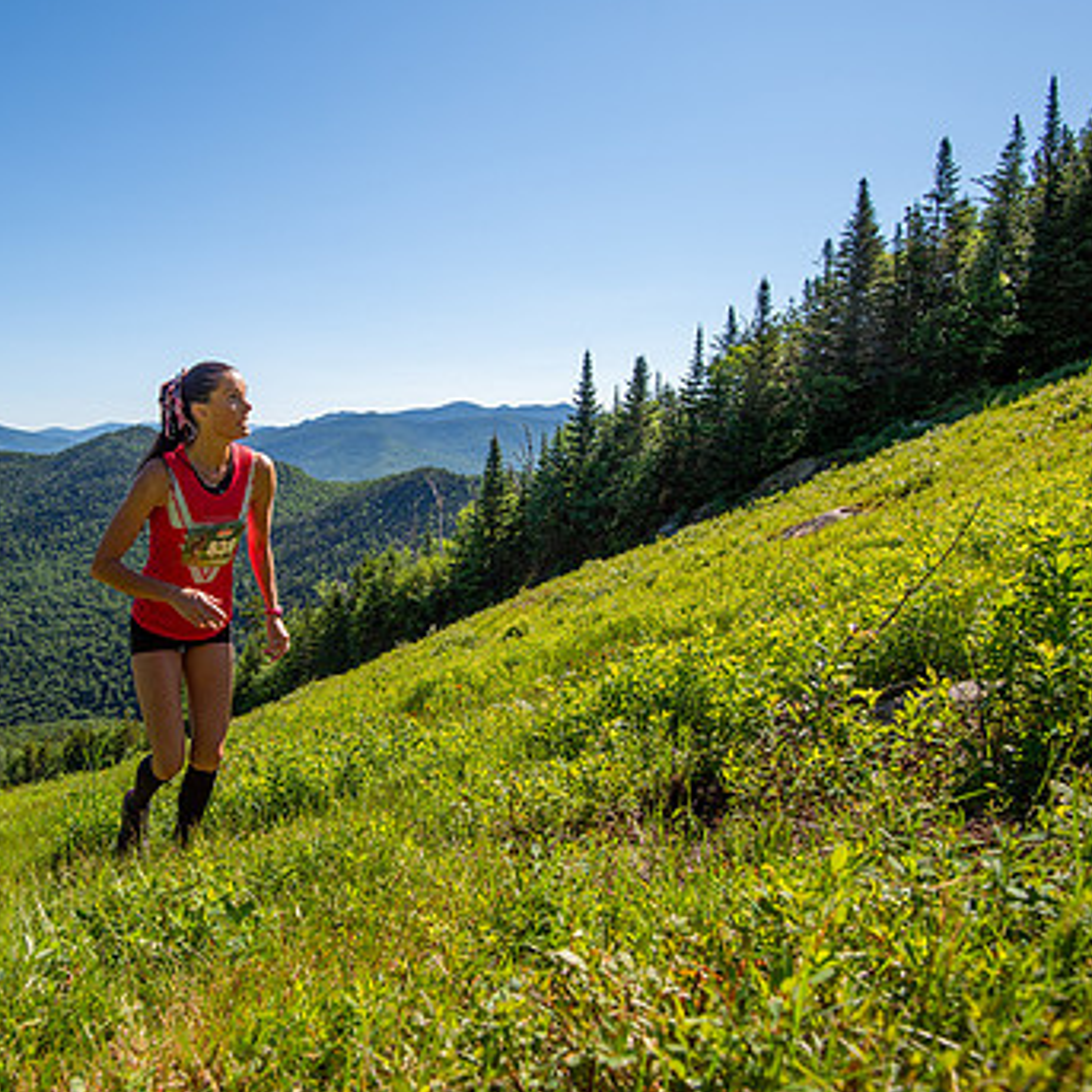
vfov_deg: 67.2
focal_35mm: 23
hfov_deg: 64.6
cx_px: 322
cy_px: 528
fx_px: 821
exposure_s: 1/500
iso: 100
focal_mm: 16
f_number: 5
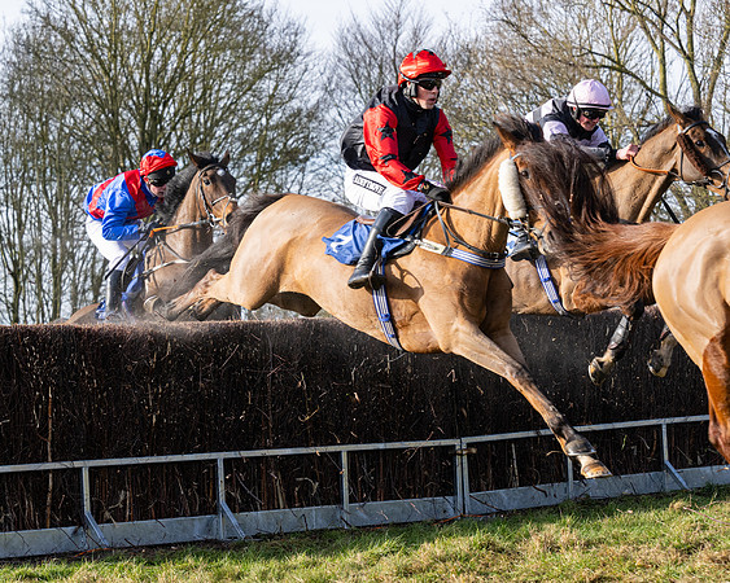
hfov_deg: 17.8
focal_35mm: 108
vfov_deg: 14.2
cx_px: 355
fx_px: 2336
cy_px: 344
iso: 400
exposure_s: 1/1250
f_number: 5
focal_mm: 70
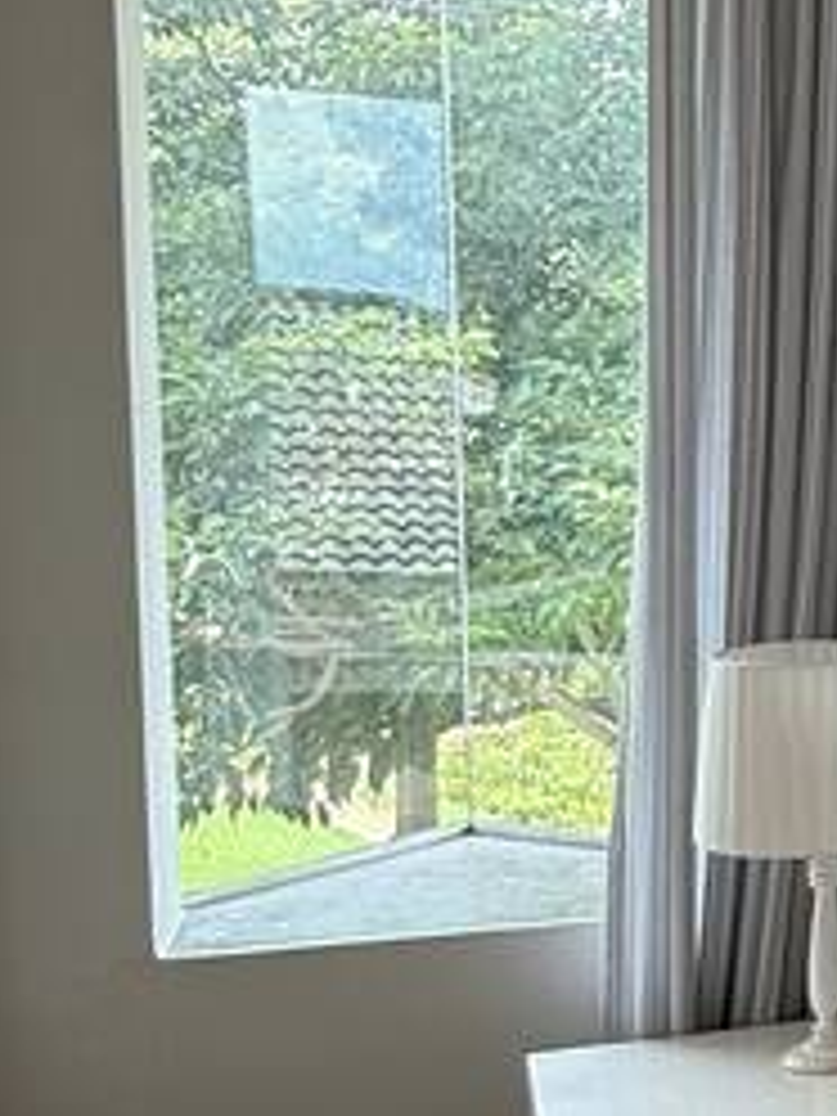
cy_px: 616
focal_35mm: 61
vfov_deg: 31.7
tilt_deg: -4.3
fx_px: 1967
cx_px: 1426
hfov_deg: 19.3
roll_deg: -1.5
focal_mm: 2.22
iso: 64
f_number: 2.2
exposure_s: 1/120
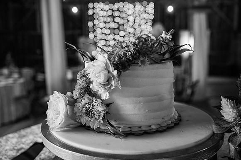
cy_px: 80
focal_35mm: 35
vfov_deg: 38.2
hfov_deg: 55.0
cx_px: 120
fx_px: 231
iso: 320
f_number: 4.5
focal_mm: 34
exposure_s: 1/200
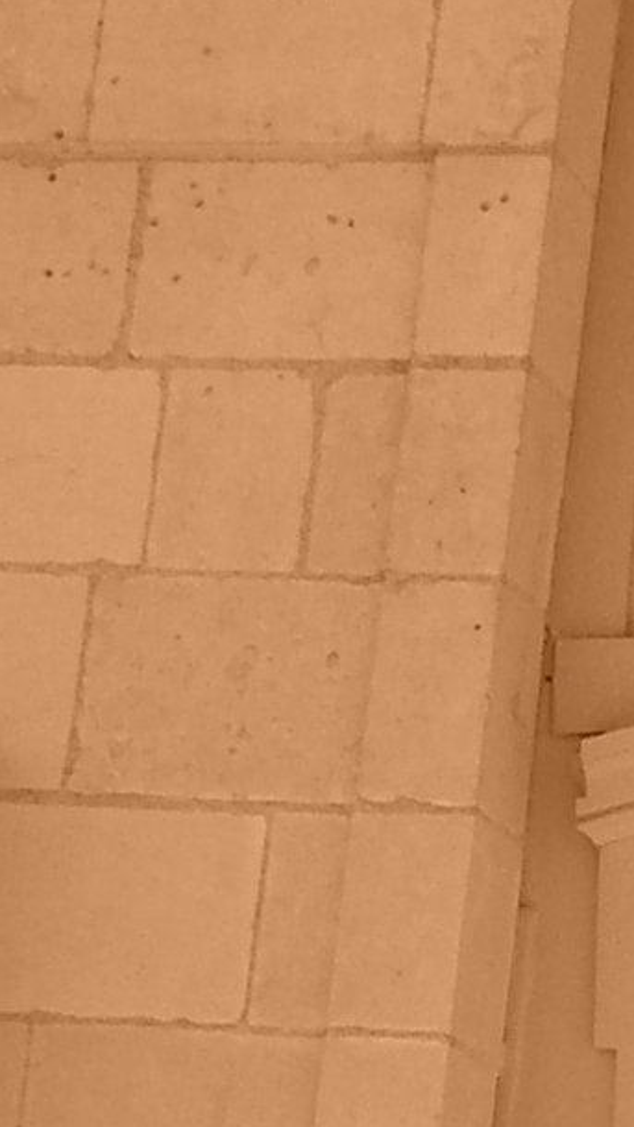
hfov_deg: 7.4
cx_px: 991
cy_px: 1072
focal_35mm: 160
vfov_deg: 13.3
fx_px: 4783
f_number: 4.3
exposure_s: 1/400
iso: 80
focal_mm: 5.8
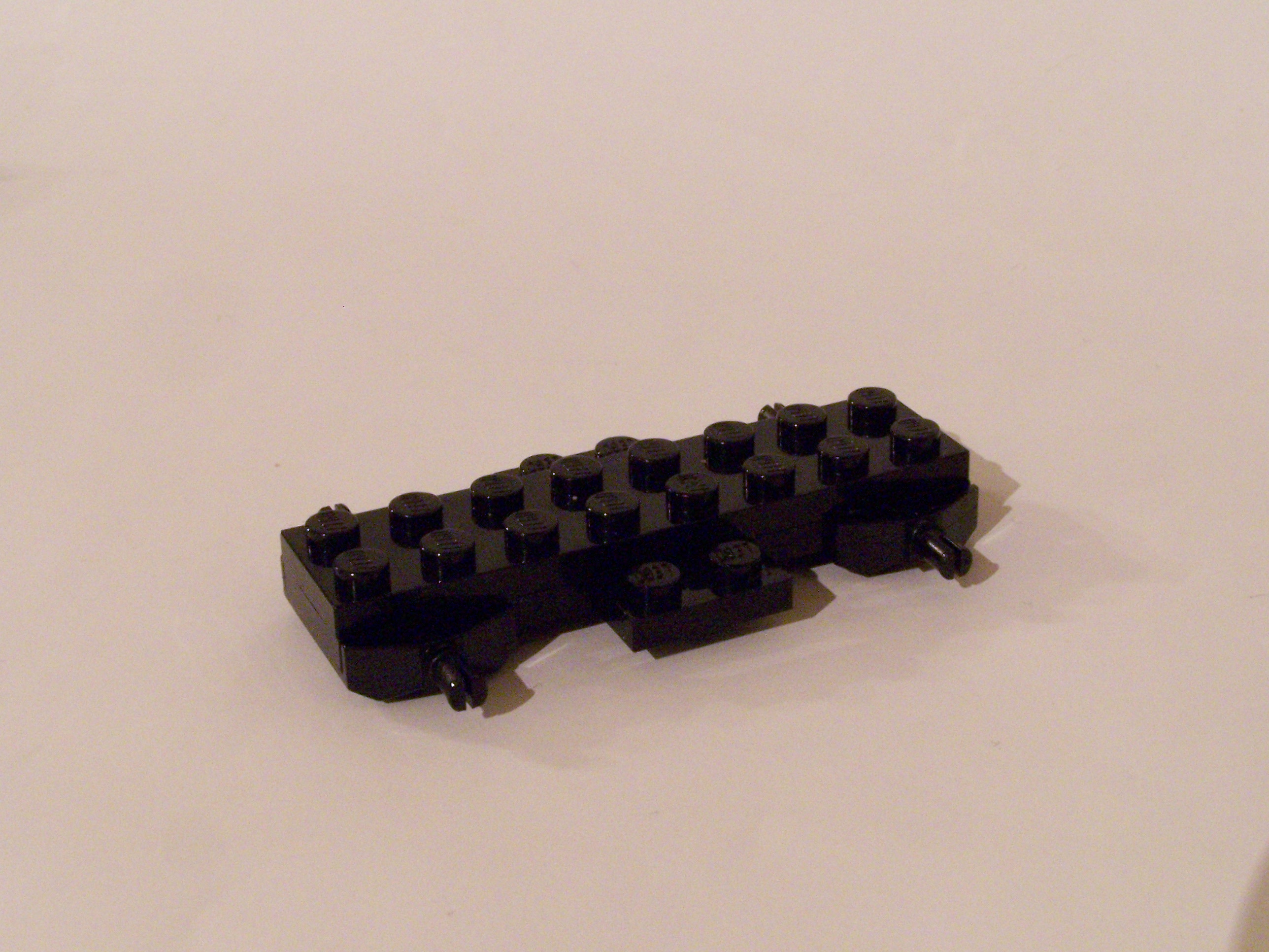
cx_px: 634
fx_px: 2346
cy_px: 476
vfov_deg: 22.9
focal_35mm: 64
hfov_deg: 30.3
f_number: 8
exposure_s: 1/2
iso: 400
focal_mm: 10.7
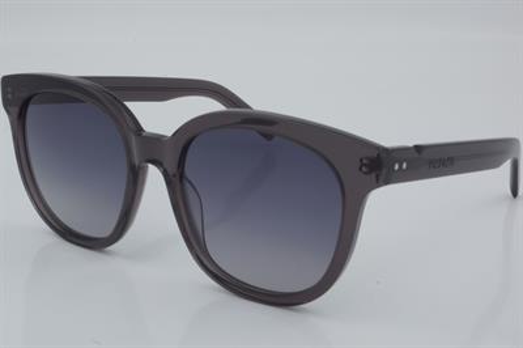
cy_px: 174
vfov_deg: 20.1
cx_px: 262
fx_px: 980
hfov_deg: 29.9
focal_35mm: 68
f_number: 32
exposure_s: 1/3
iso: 100
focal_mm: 45
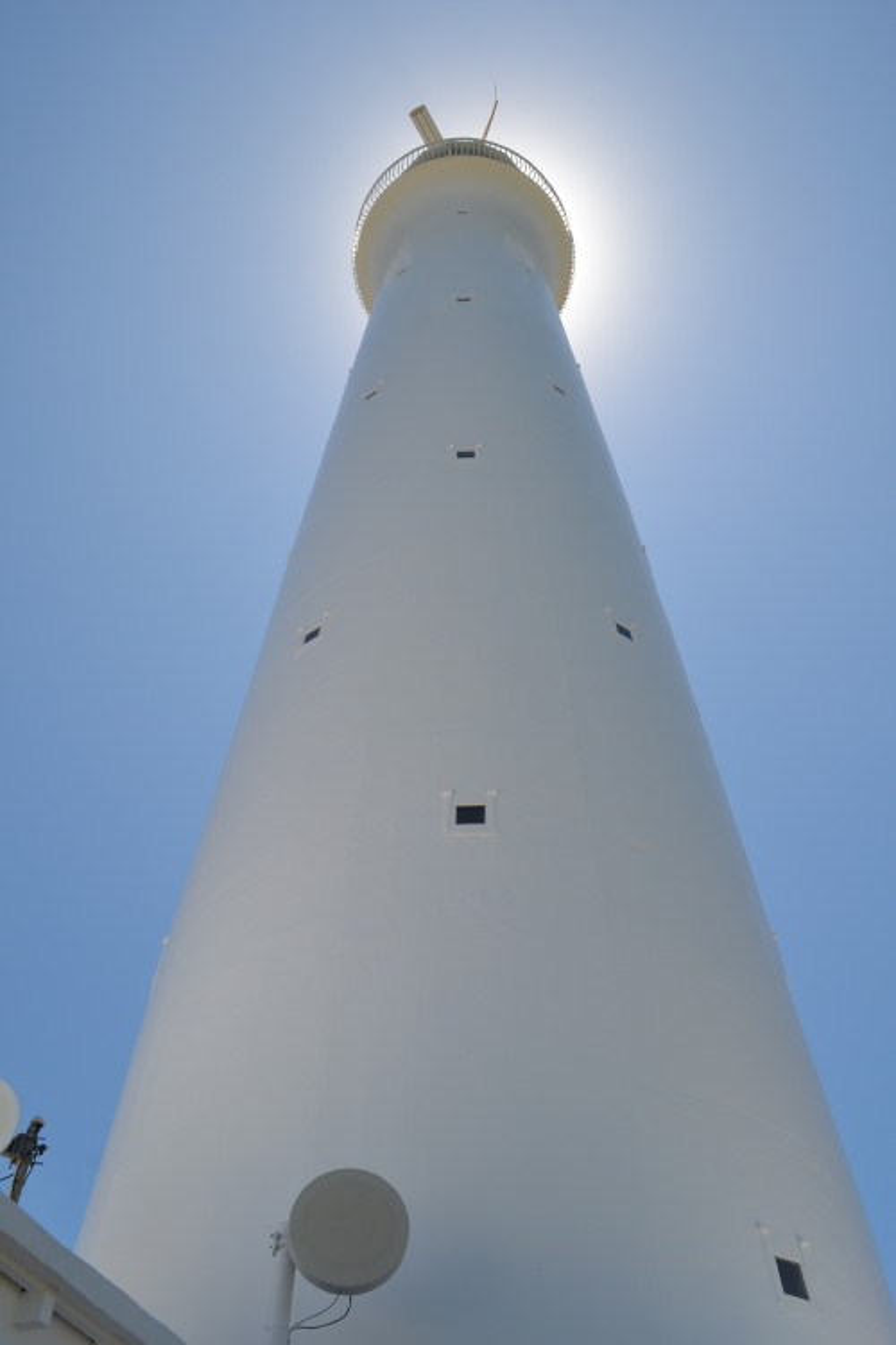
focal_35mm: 27
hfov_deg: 47.9
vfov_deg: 67.4
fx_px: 1008
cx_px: 448
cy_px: 672
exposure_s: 1/320
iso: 100
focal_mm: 18
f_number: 9
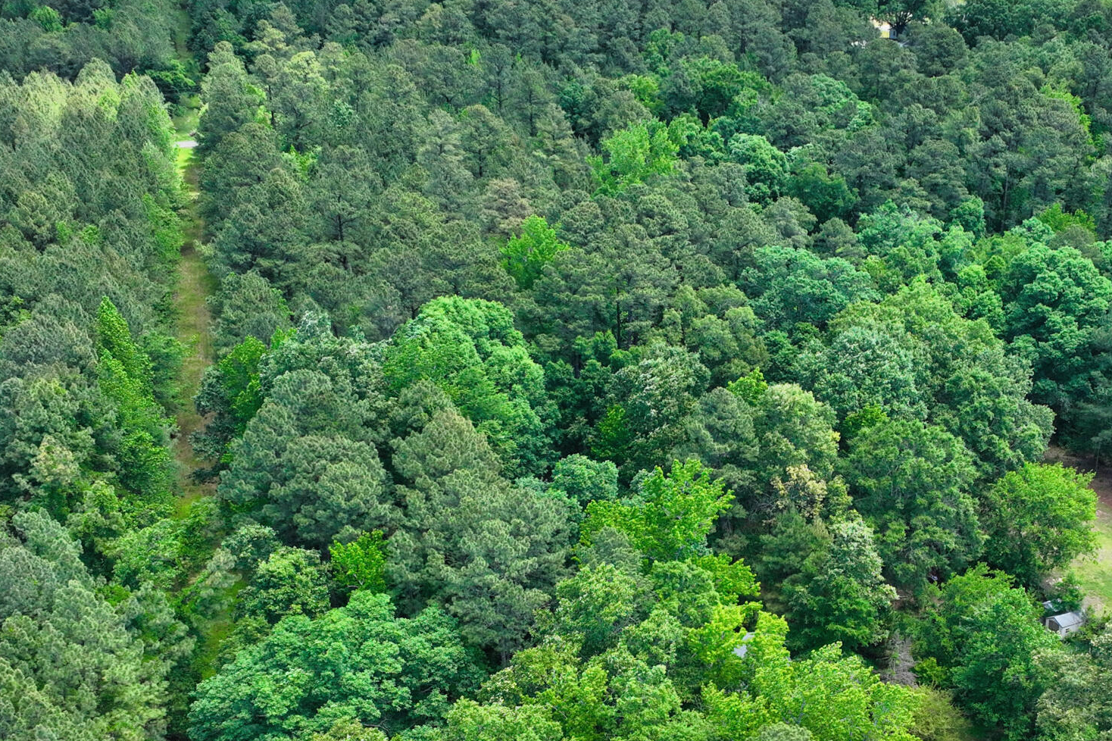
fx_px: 1575
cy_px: 622
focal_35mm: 51
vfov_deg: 25.9
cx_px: 722
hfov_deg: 38.5
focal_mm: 12.3
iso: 260
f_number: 2.8
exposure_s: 1/1250
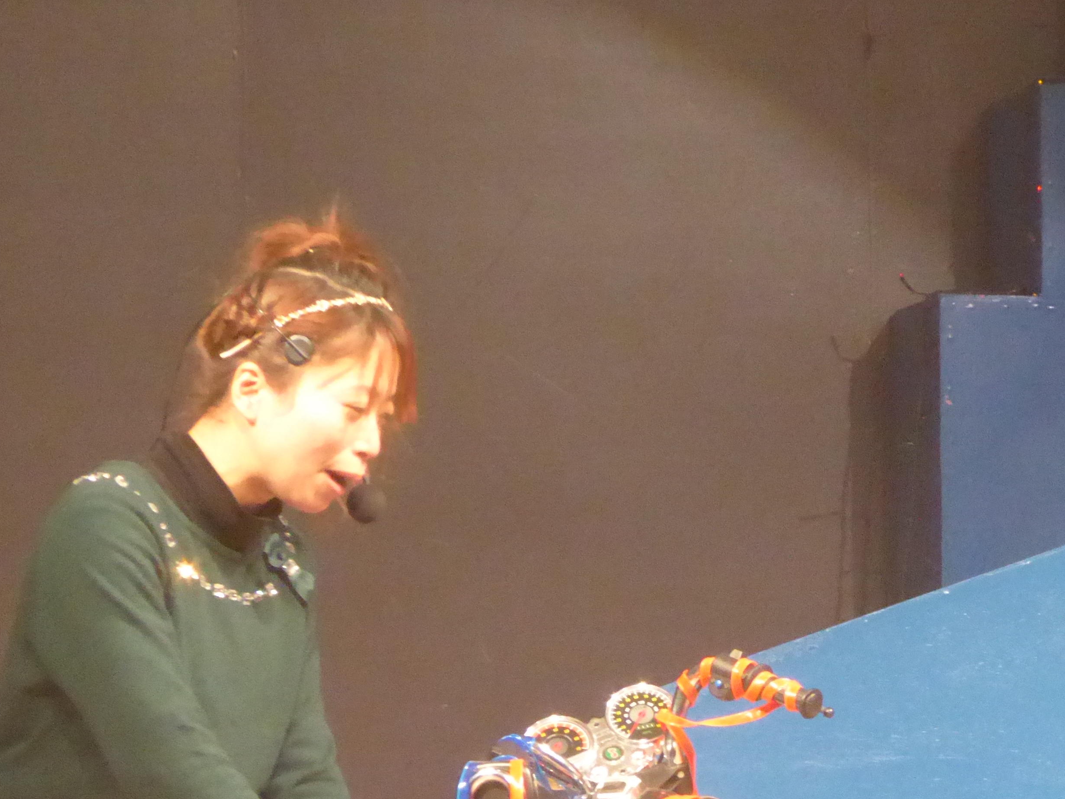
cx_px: 893
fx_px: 9168
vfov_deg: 5.0
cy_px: 648
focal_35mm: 298
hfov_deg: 6.6
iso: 1600
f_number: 5.3
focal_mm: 24.2
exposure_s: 1/100
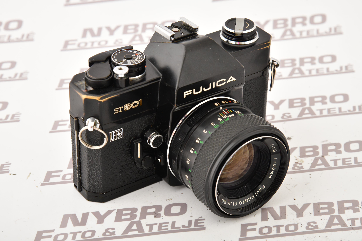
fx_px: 1207
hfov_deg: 17.1
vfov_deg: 11.4
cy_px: 120
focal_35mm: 120
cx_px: 181
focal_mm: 120
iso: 1600
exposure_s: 1/200
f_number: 13
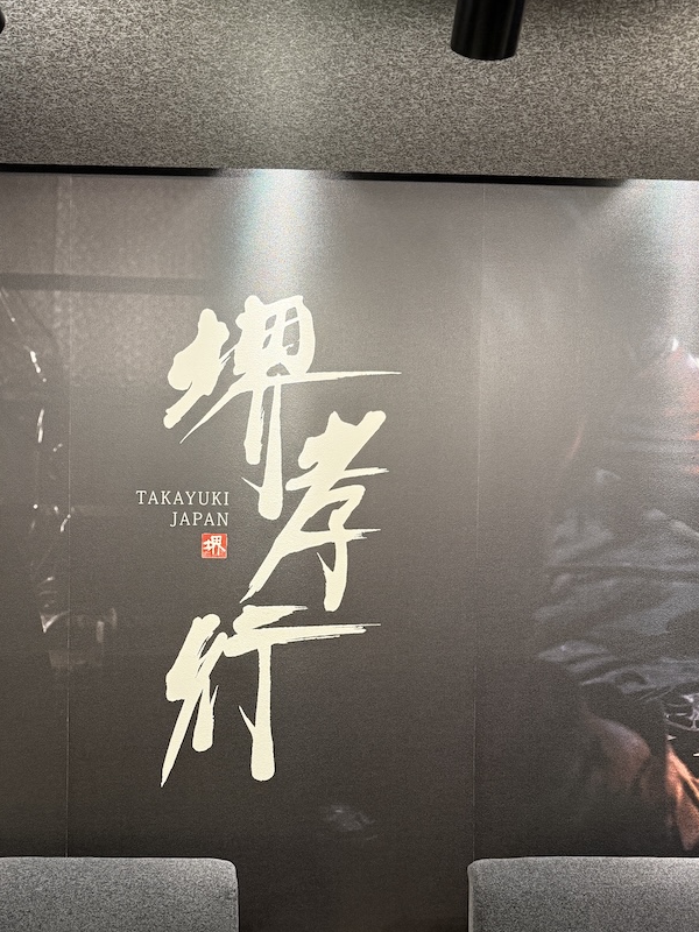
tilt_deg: +0.0
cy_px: 520
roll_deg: -1.7
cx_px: 276
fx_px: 808
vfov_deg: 59.8
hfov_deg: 46.5
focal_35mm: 30
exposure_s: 1/60
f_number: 1.78
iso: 400
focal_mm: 6.76
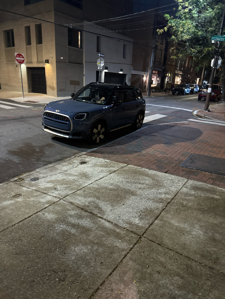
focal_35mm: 24
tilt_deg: -21.5
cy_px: 150
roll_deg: -2.6
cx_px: 112
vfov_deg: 71.6
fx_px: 208
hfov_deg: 56.8
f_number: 1.78
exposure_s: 1/30
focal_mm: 6.76
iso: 1000
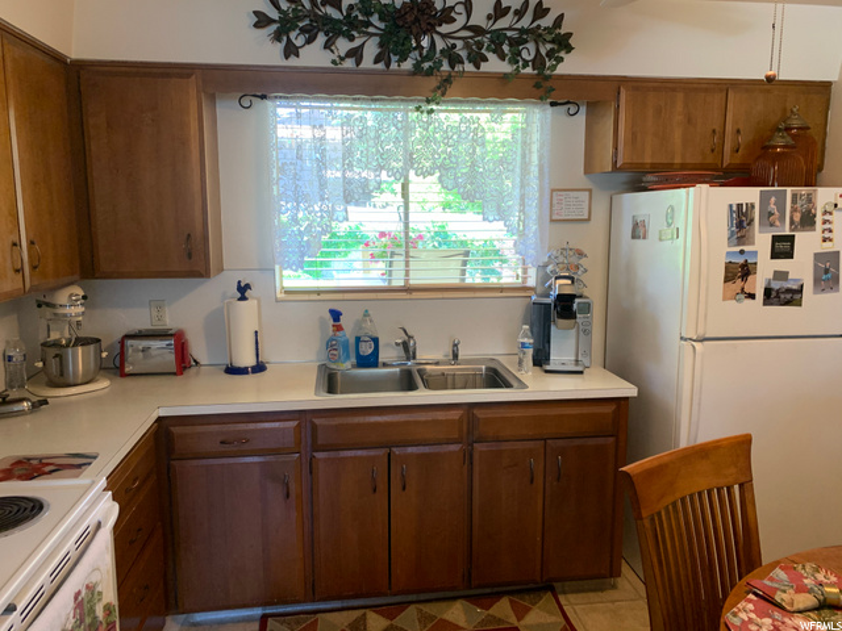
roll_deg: -0.3
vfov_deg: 53.1
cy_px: 316
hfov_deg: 67.3
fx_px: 632
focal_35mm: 26
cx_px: 421
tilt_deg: -6.8
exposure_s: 1/60
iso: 125
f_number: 1.8
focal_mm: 4.25
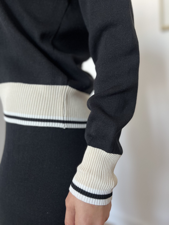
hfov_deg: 53.1
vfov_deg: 67.3
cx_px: 84
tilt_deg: -2.5
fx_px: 169
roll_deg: +1.5
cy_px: 112
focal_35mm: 26
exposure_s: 1/60
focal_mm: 5.7
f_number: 1.5
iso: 200
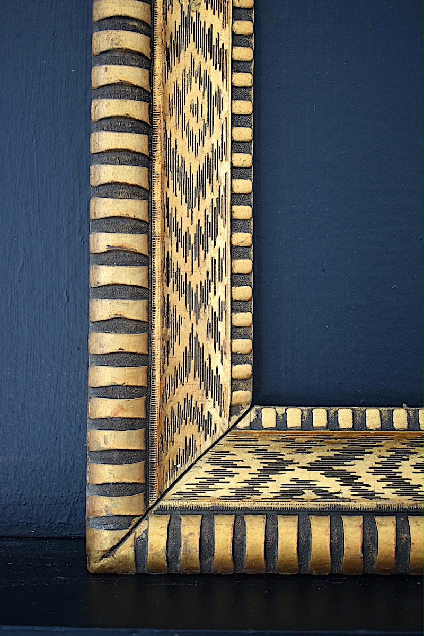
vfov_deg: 42.3
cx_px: 212
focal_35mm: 46
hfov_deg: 28.9
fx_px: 821
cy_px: 318
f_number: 4.2
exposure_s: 1/60
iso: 1250
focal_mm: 31
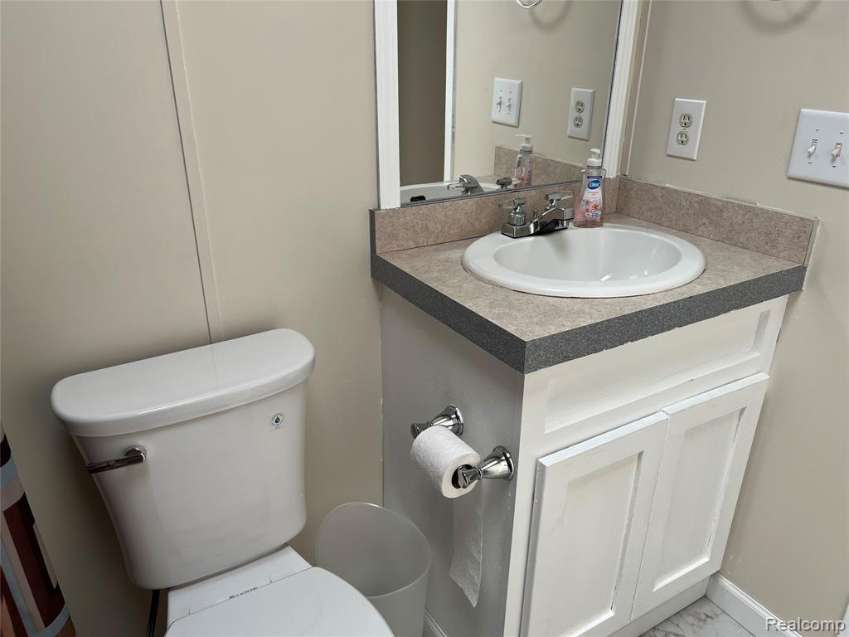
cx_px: 424
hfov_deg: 67.3
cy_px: 318
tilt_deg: -24.4
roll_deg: -1.3
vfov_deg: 53.1
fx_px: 638
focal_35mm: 26
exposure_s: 1/122
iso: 32
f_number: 1.6
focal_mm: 5.1
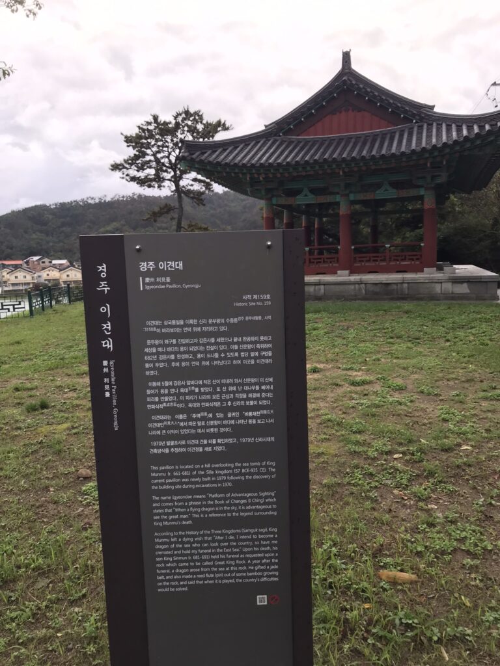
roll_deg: +2.2
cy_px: 333
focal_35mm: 28
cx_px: 250
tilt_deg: -6.0
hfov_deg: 49.7
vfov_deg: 63.4
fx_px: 539
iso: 20
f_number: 1.8
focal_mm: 3.99
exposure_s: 1/135
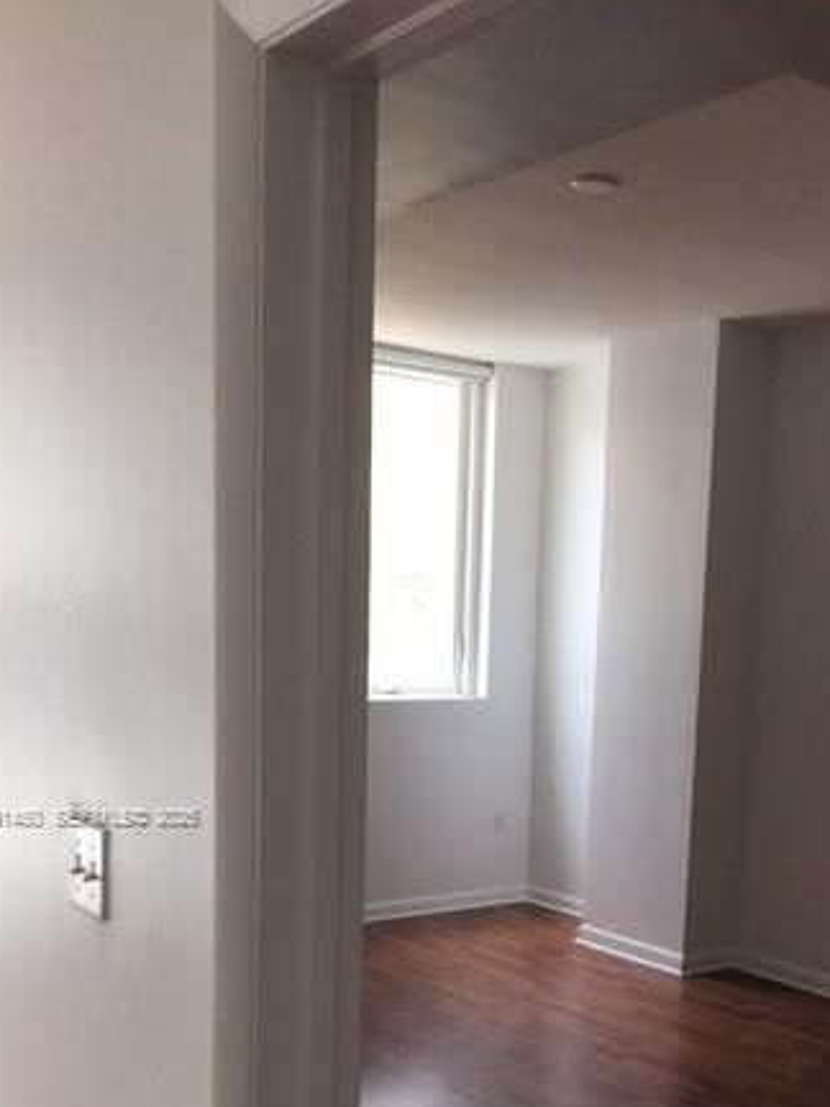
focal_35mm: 43
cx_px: 556
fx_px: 1375
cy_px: 817
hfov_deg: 33.3
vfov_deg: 42.6
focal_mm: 4.15
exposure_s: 1/40
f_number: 2.2
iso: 25
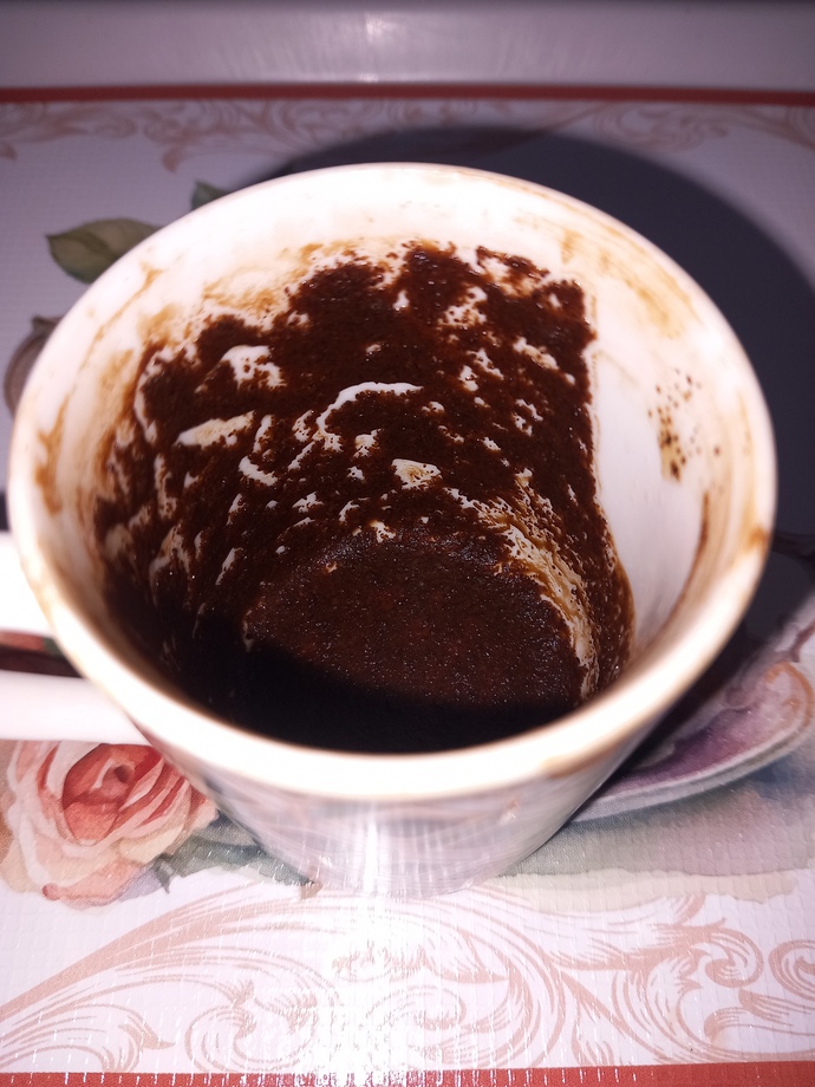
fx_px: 848
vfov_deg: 65.3
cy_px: 544
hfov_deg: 51.4
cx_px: 408
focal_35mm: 27
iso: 32
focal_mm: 4
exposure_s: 1/100
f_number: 1.8
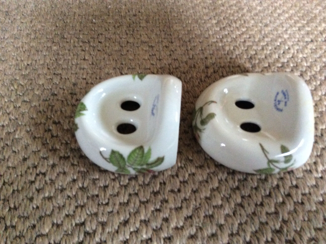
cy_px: 122
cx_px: 163
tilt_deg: -56.0
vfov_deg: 44.1
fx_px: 301
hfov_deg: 56.9
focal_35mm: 32
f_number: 2.4
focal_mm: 3.3
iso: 320
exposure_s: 1/17
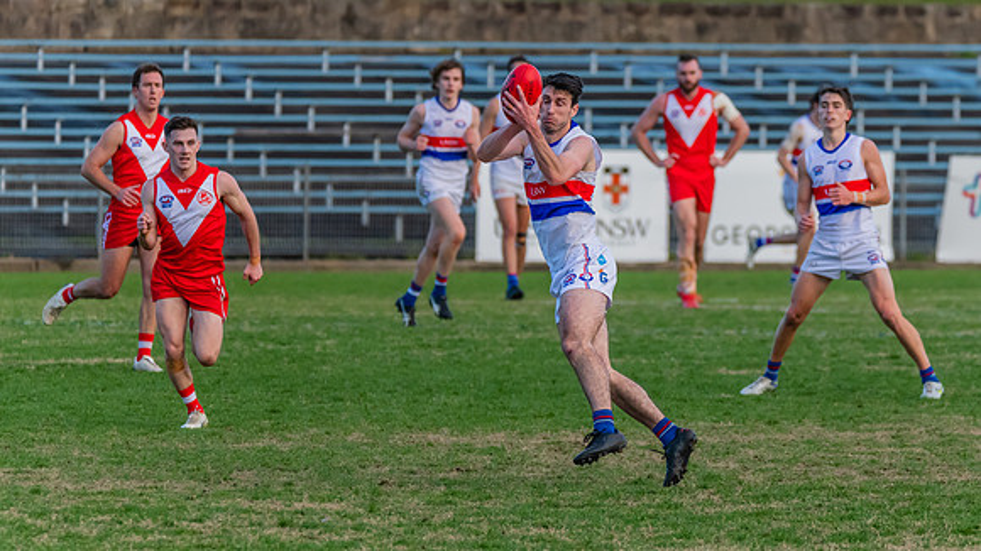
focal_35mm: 452
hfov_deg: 4.8
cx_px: 585
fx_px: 11767
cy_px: 260
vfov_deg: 2.7
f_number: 5.6
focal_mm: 320
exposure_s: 1/1600
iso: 2000
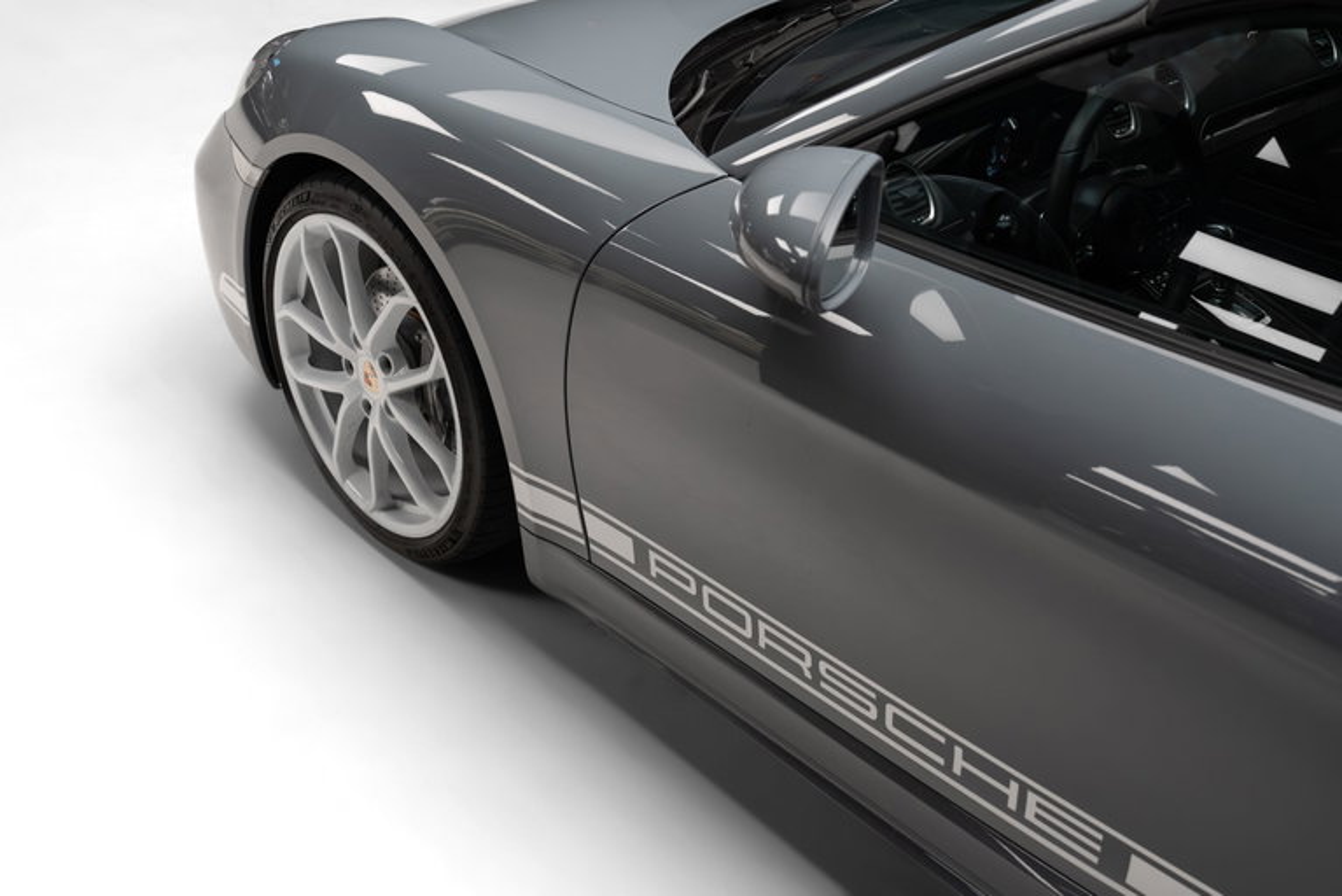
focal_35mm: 35
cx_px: 671
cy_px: 448
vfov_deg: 37.9
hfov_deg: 54.4
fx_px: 1305
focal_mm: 35
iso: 1000
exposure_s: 1/60
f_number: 4
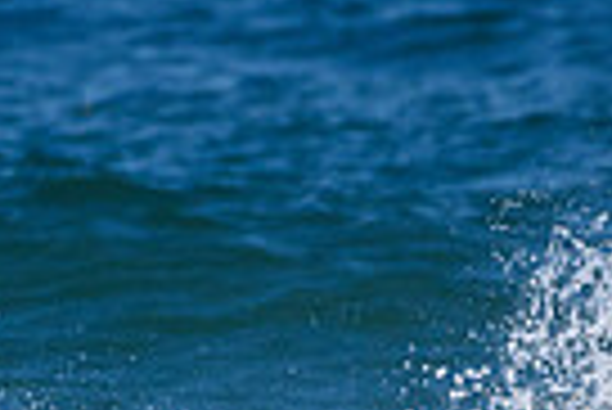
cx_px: 310
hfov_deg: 0.6
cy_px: 845
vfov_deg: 0.4
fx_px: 54389
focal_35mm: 3196
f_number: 5.6
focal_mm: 500
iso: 560
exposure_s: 1/4000
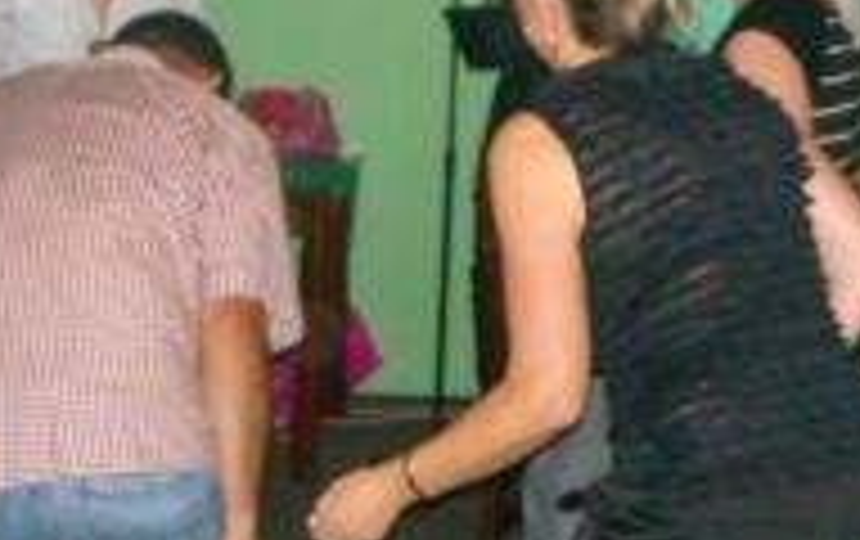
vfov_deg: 13.3
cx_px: 284
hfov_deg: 21.3
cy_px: -29
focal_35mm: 97
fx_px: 2277
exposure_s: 1/60
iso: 590
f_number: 2.8
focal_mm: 5.7
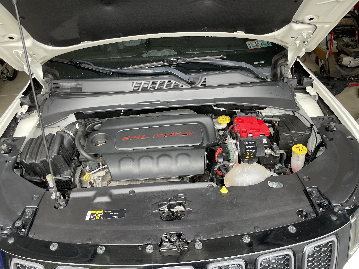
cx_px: 180
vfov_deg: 53.1
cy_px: 134
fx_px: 270
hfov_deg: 67.3
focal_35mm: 26
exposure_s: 1/121
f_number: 1.6
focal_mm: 4.2
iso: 100
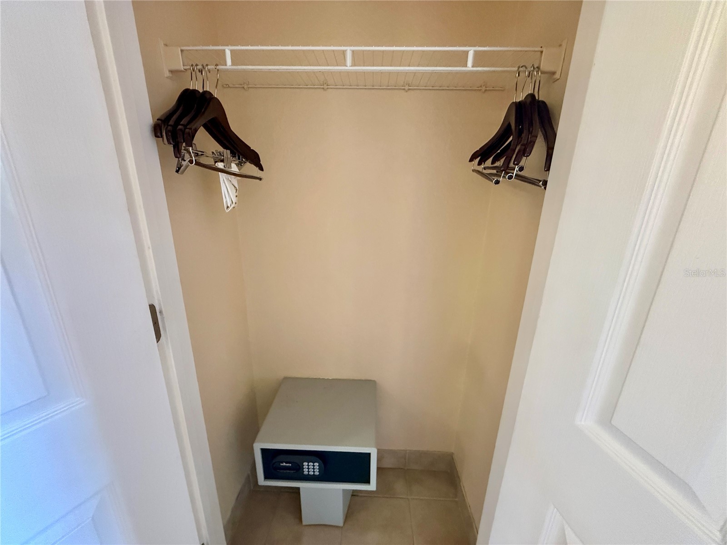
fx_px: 294
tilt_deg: -16.2
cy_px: 272
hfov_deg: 102.1
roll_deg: -1.3
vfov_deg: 85.7
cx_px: 364
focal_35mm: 14
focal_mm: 2.22
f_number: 2.2
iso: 640
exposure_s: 1/60
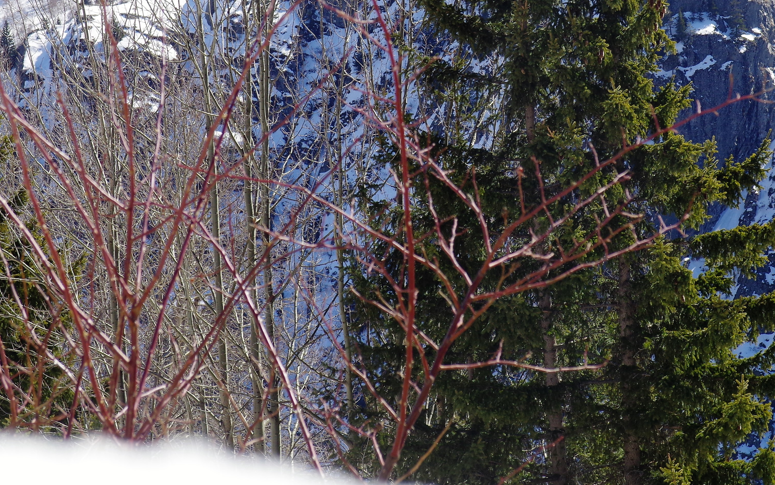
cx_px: 492
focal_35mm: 175
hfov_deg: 12.0
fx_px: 3695
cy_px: 56
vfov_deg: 7.5
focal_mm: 63
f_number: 11
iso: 200
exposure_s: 1/250
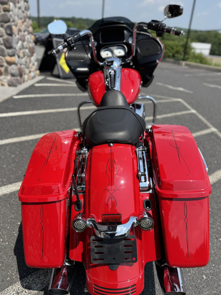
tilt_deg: -28.4
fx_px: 238
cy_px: 166
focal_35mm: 28
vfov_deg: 63.2
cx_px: 101
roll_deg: -3.8
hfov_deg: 49.7
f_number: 1.78
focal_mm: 6.76
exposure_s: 1/2959
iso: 80
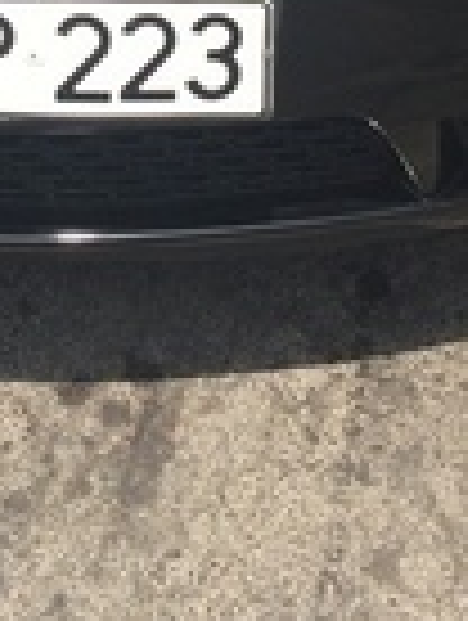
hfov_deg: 14.2
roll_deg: +2.8
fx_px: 1869
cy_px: -382
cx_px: 99
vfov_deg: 16.7
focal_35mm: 104
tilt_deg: -24.9
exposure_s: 1/1325
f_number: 2.2
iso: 32
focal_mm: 4.15
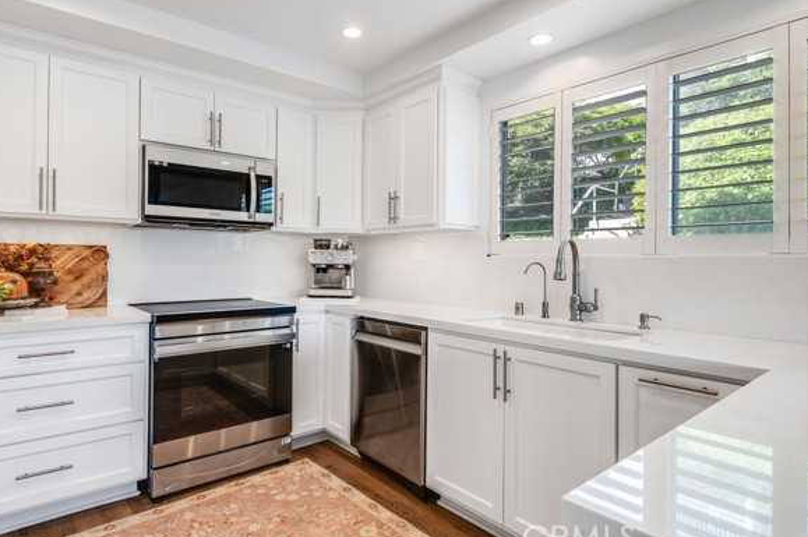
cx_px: 371
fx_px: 471
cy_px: 261
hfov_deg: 81.1
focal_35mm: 21
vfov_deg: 59.4
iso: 200
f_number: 11
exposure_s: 1/40
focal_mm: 19
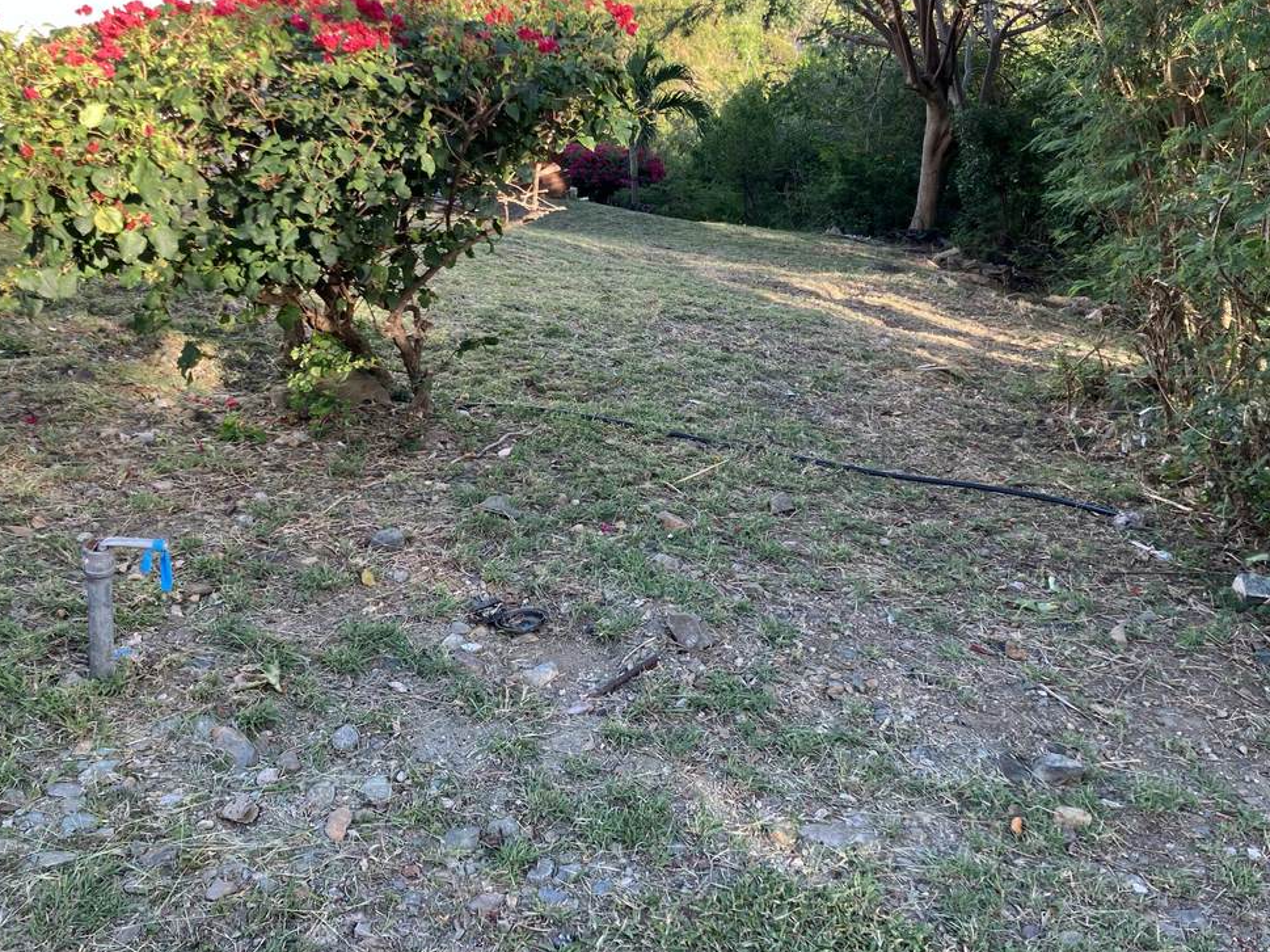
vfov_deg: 38.3
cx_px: 664
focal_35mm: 37
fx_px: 1357
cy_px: 329
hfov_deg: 50.1
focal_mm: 3.99
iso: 20
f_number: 1.8
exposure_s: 1/131
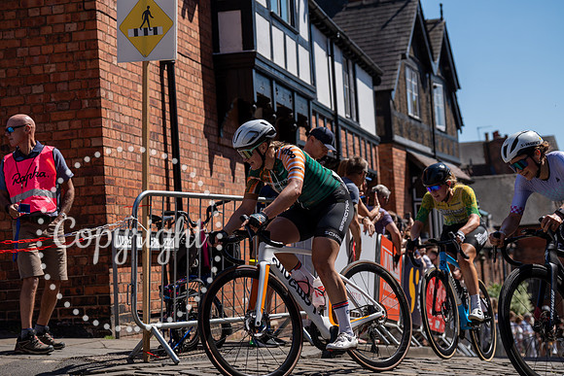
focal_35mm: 70
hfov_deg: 28.8
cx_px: 282
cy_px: 188
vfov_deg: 19.5
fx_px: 1097
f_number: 4
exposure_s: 1/1600
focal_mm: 70
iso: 100
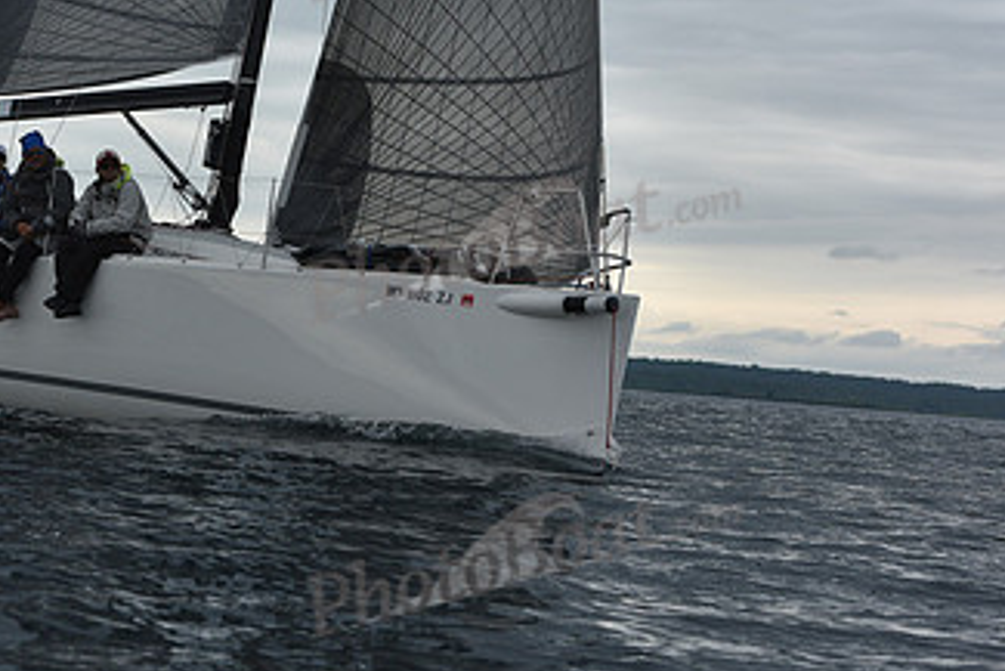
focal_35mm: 125
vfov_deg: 10.9
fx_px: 3491
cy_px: 125
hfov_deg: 16.2
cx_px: 148
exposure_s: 1/800
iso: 250
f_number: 7.1
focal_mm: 70
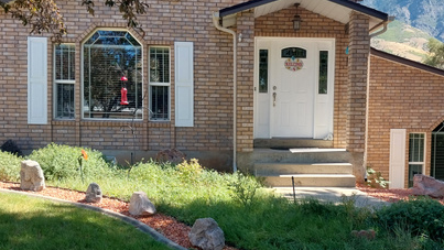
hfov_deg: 45.2
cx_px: 263
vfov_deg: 26.5
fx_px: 530
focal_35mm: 45
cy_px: 157
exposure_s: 1/213
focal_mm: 4
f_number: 1.8
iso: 20
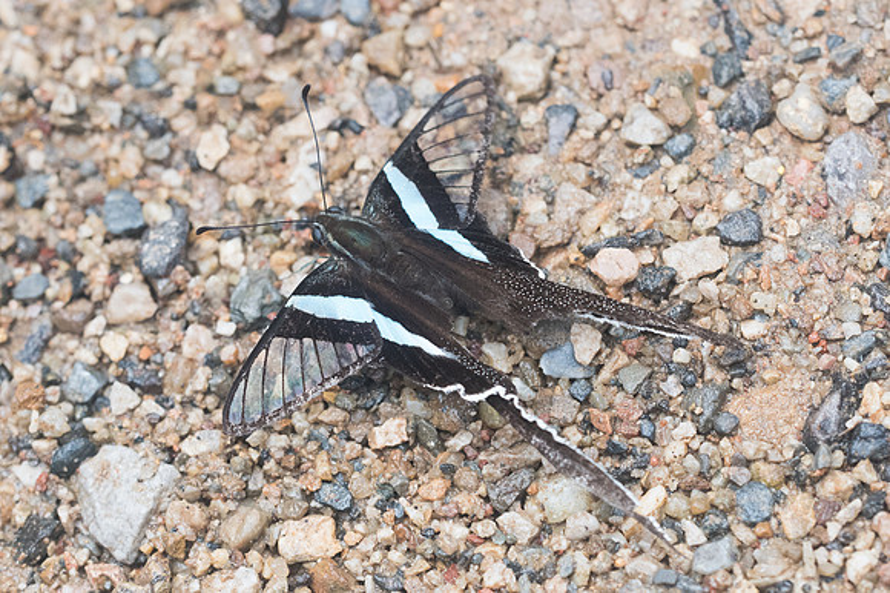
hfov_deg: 7.6
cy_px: 265
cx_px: 417
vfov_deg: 5.0
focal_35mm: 273
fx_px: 6740
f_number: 6.3
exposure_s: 1/400
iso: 1000
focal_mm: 150
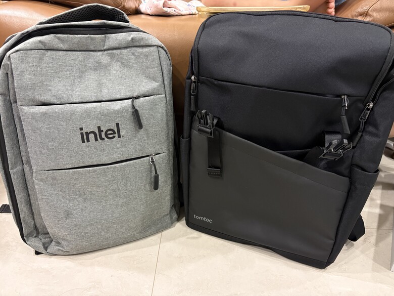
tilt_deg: -26.5
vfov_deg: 53.1
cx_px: 197
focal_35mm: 26
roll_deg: -2.2
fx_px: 296
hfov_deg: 67.3
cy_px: 148
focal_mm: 5.96
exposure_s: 1/40
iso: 400
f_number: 1.6
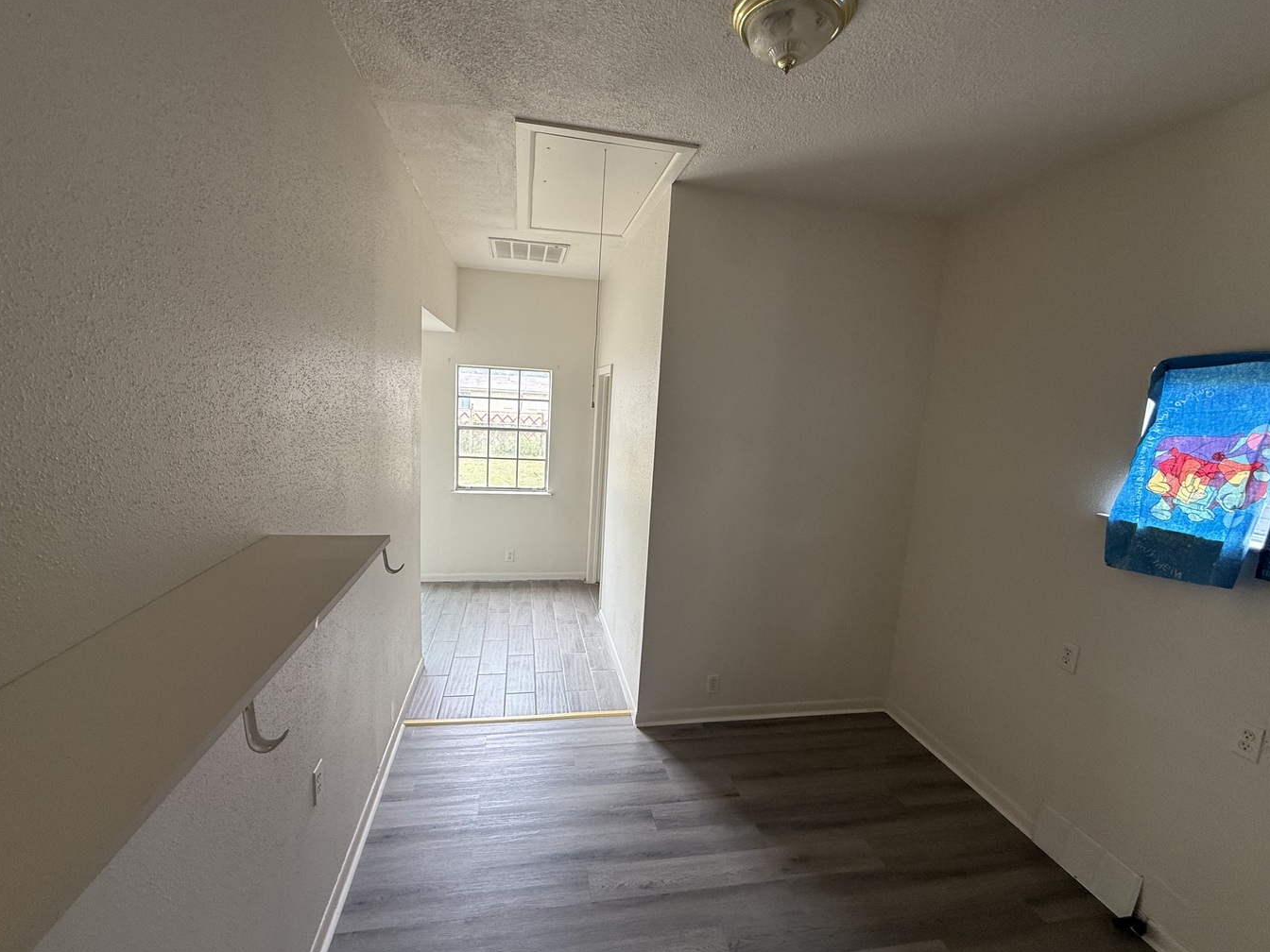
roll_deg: -4.0
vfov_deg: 81.7
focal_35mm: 15
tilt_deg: -8.7
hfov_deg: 98.2
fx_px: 550
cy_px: 475
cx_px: 625
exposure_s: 1/99
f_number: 2.2
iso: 100
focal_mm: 2.22
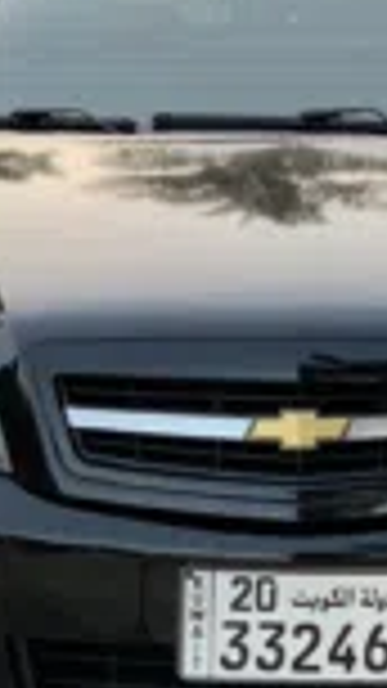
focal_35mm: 148
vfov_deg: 14.4
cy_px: 130
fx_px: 2701
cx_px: 306
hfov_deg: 8.2
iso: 80
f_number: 2.4
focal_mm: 6
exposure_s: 1/122
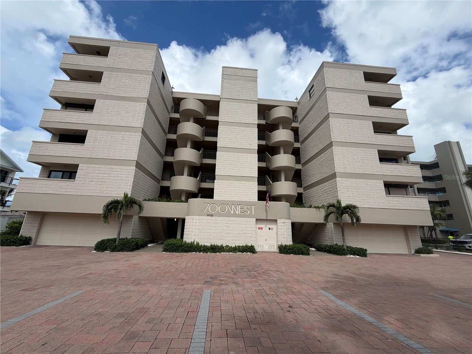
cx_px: 236
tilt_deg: +16.6
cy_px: 177
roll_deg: -1.7
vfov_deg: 85.7
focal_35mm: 14
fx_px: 191
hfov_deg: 102.1
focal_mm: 2.22
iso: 20
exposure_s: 1/1145
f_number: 2.2
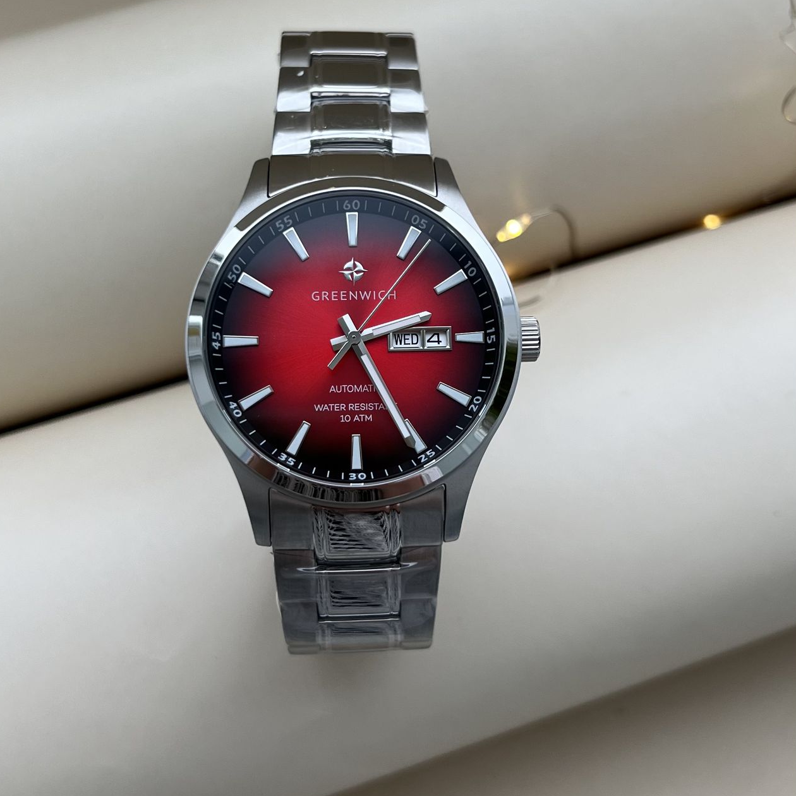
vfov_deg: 52.3
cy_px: 329
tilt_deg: -76.7
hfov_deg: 52.5
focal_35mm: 31
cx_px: 397
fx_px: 806
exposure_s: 1/121
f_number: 1.5
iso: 40
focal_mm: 5.7
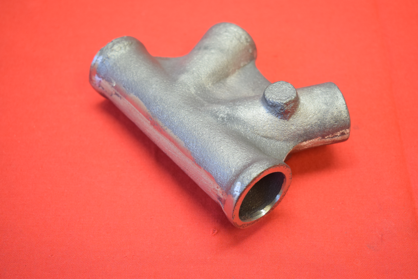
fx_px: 662
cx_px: 209
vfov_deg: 23.8
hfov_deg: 35.0
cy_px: 140
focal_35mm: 57
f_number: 5
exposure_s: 1/60
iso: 1250
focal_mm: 38
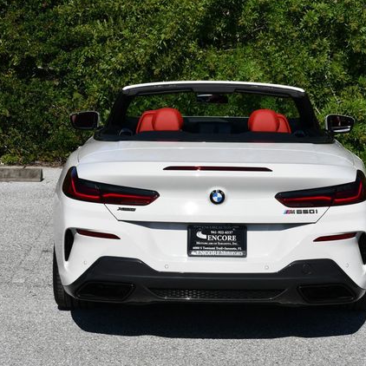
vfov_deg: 17.7
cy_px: 183
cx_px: 206
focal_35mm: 98
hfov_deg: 17.7
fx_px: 1172
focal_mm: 38
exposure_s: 1/320
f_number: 9
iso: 100
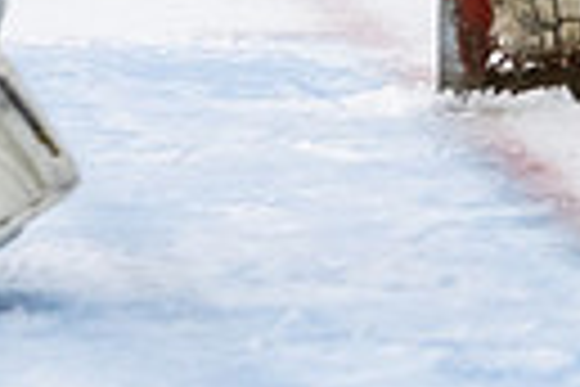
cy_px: -510
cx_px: -779
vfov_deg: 1.9
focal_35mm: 708
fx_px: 11406
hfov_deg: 2.9
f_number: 2.8
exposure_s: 1/640
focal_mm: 135
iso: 2800
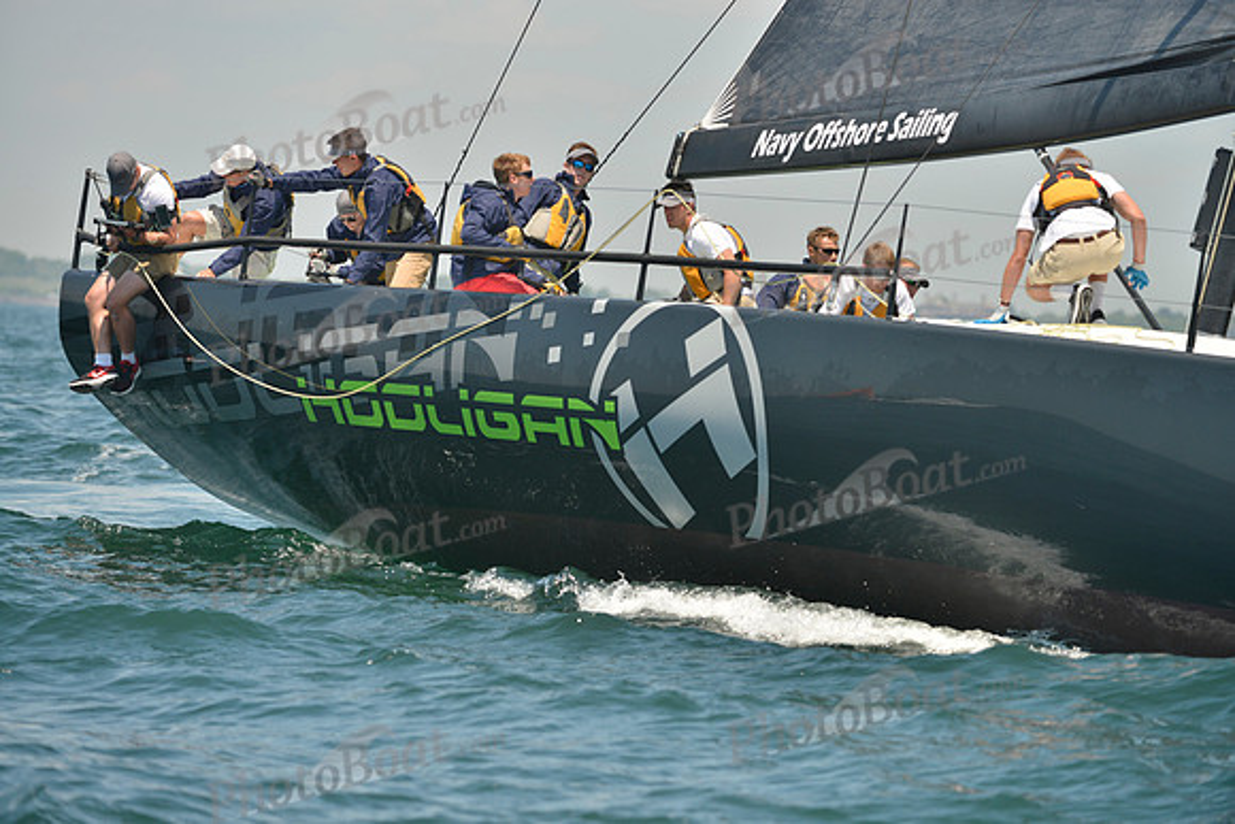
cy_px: 412
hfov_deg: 7.9
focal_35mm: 260
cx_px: 618
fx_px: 8921
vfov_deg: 5.3
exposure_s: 1/1250
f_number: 5.6
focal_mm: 260
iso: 280
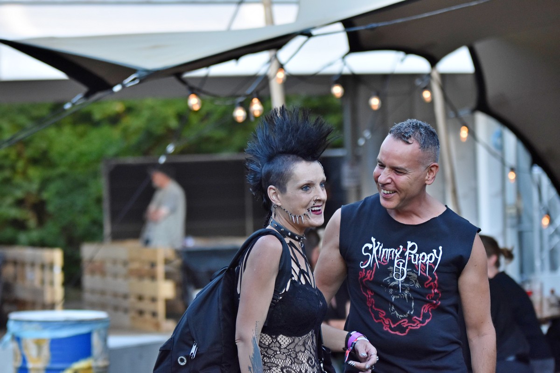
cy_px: 186
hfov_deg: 13.7
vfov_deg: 9.1
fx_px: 2333
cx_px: 280
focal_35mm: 150
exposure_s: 1/2500
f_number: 2.8
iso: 1250
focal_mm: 100
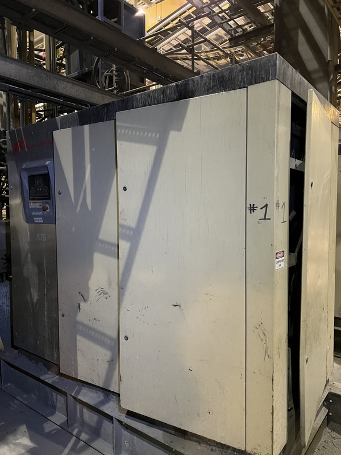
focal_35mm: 26
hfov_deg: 53.1
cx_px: 170
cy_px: 228
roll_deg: +1.4
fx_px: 341
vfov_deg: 67.3
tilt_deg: -4.8
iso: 640
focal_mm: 5.7
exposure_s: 1/38
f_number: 1.5
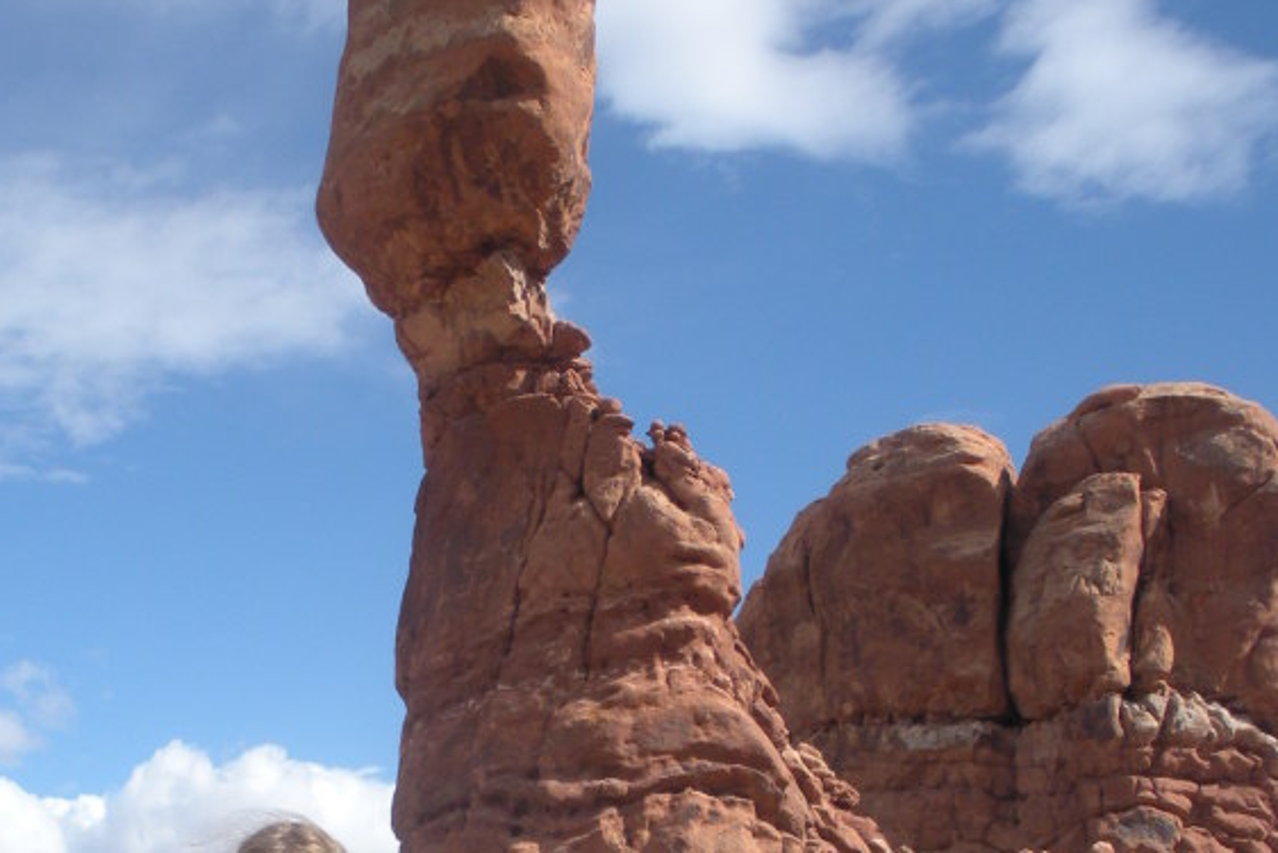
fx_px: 2521
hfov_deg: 28.4
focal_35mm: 71
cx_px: 537
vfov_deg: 18.3
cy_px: 987
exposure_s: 1/718
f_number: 3.5
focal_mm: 6.3
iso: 64
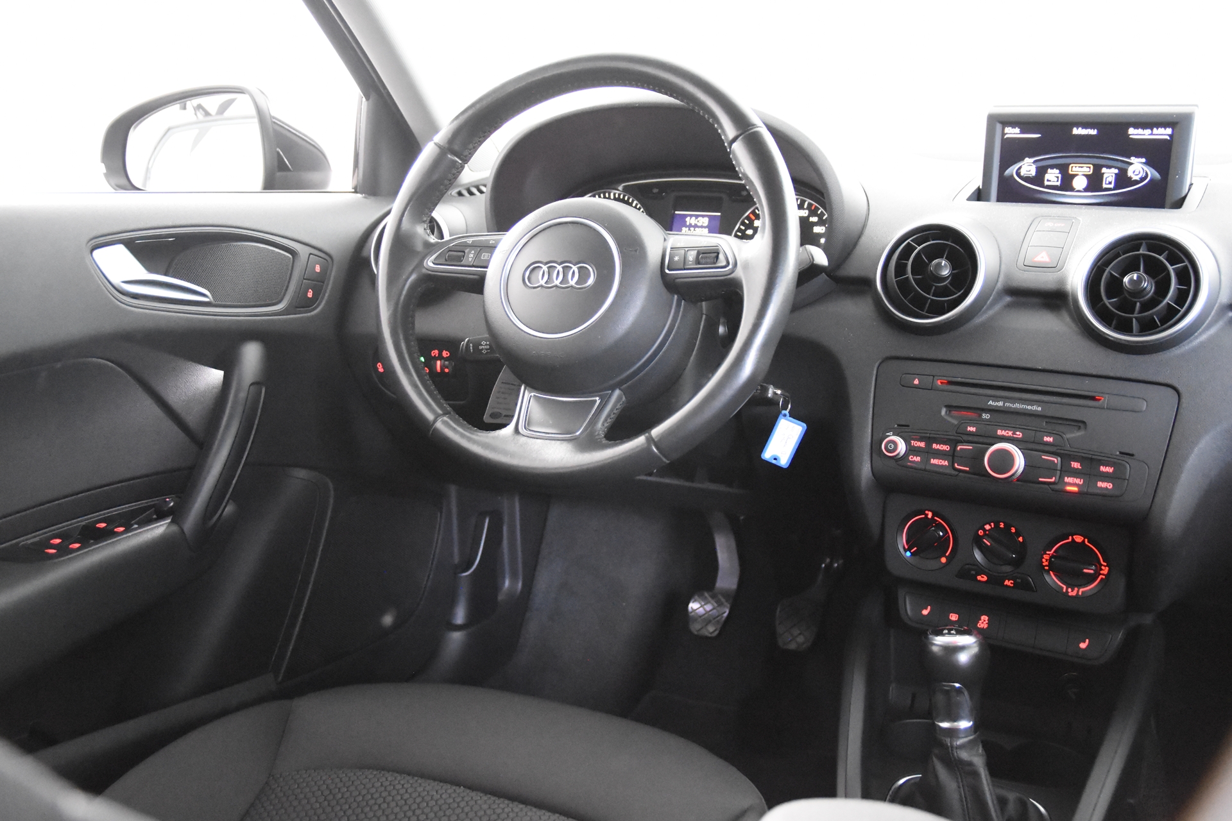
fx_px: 1232
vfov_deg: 36.9
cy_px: 410
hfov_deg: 53.1
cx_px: 616
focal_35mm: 36
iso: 10000
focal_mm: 24
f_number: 3
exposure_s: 1/40
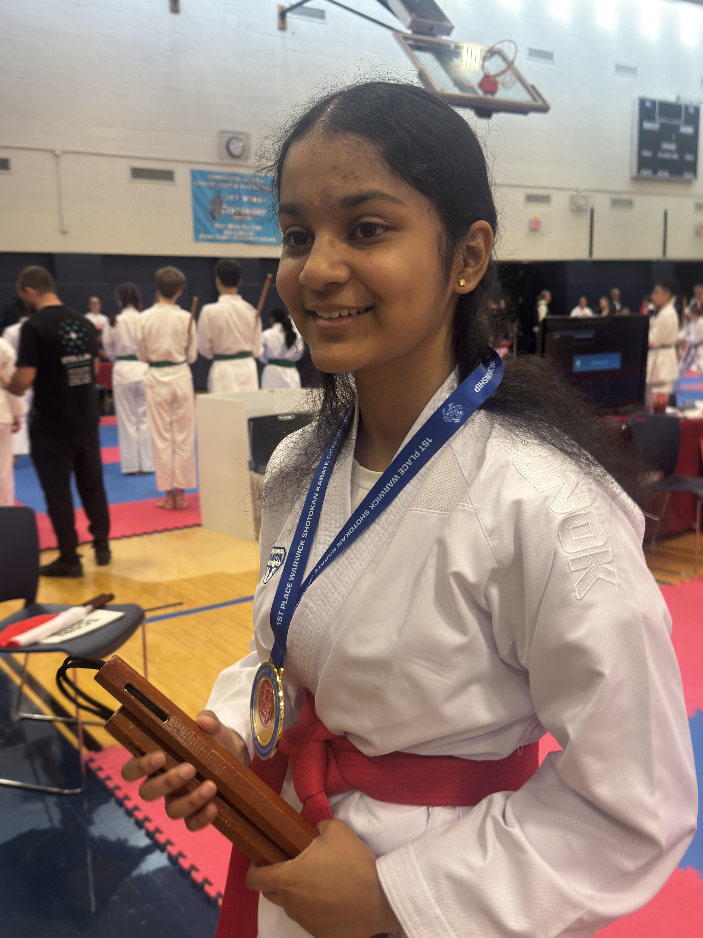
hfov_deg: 40.7
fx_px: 948
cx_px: 352
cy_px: 469
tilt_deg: -16.2
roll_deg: +2.8
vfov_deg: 52.6
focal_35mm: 35
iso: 125
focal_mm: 6.76
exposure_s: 1/120
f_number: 1.78
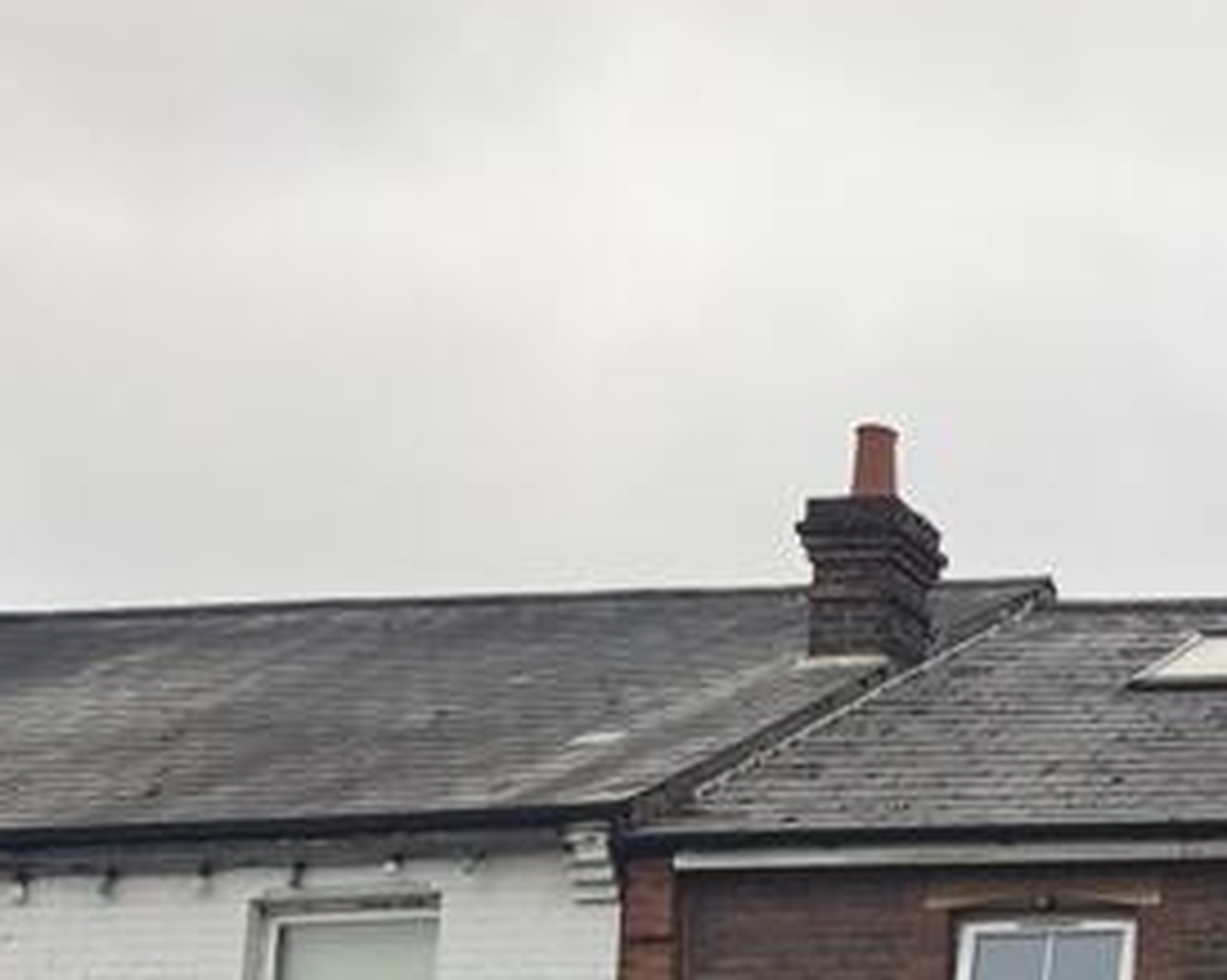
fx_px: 3193
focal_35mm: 88
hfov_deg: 18.6
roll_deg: -1.5
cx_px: 1960
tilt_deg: +8.7
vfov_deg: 16.6
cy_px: 1241
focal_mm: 6.76
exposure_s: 1/376
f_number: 1.78
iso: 80
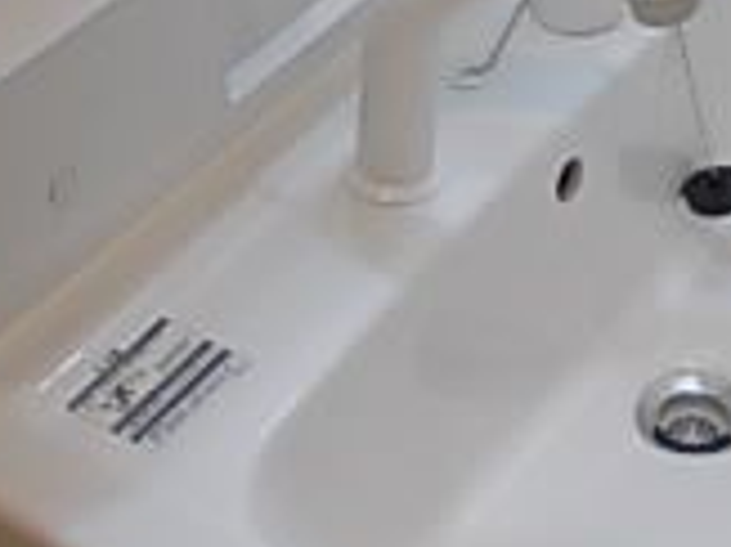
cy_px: -121
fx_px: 2321
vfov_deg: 13.1
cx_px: 727
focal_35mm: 110
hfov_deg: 17.5
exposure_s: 1/30
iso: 80
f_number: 2.7
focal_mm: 4
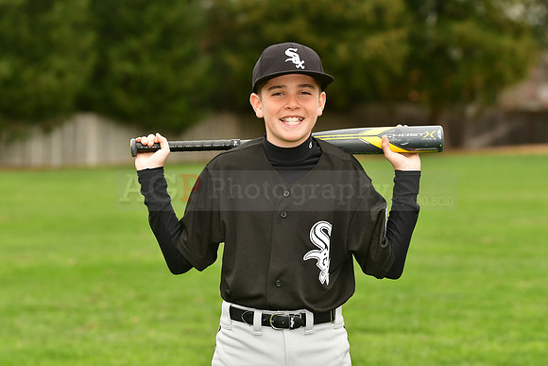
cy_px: 183
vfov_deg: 8.7
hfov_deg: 13.0
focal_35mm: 158
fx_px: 2398
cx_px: 274
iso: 320
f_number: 4
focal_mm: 105
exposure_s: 1/1000
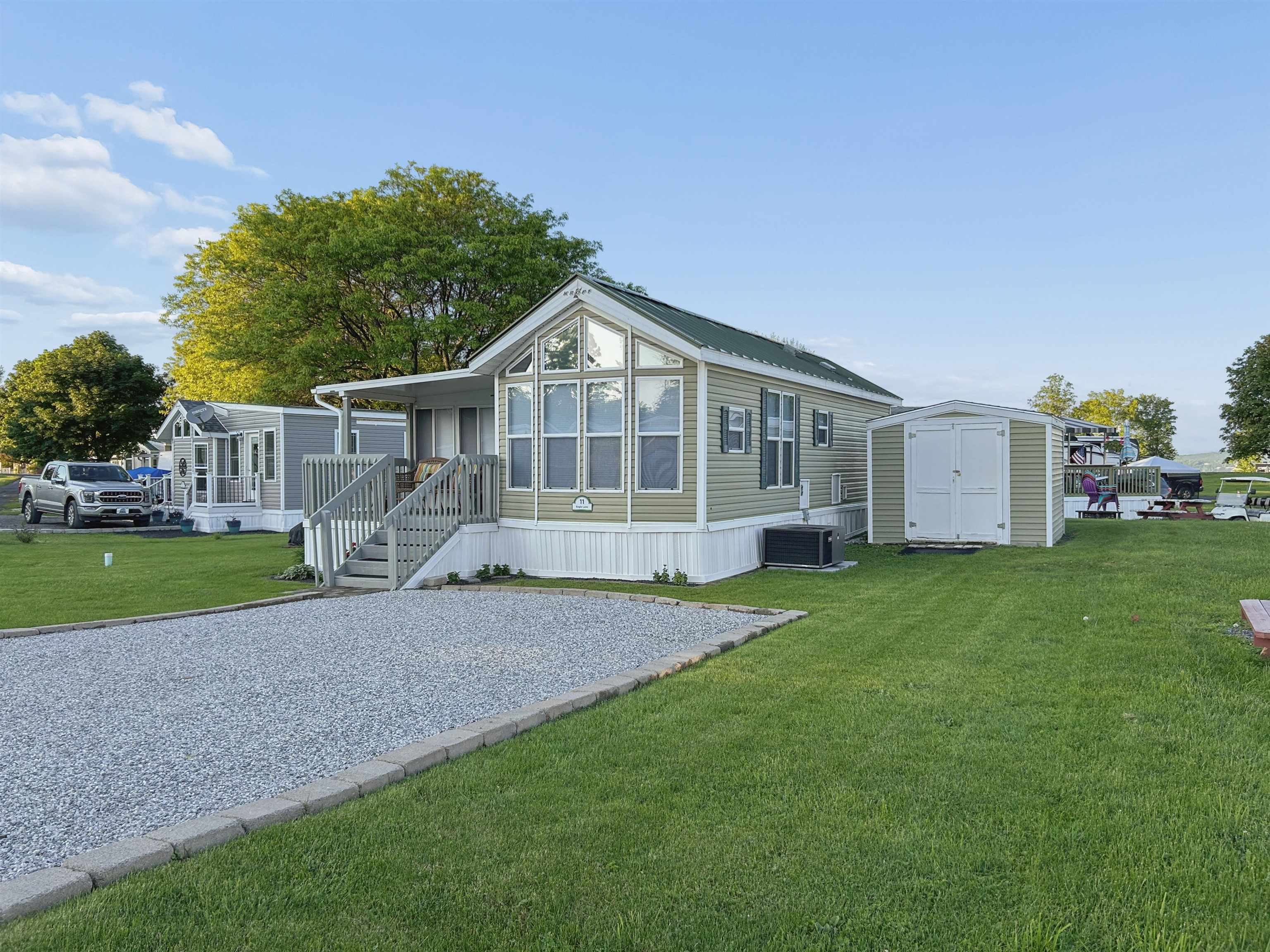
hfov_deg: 67.3
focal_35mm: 26
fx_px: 954
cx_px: 635
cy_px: 476
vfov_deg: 53.1
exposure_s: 1/991
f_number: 1.5
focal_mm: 5.7
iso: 50
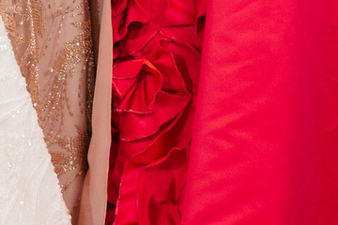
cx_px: -326
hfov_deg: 7.1
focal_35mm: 282
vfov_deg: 4.8
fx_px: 2647
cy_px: -218
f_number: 2.8
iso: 320
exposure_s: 1/200
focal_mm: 39
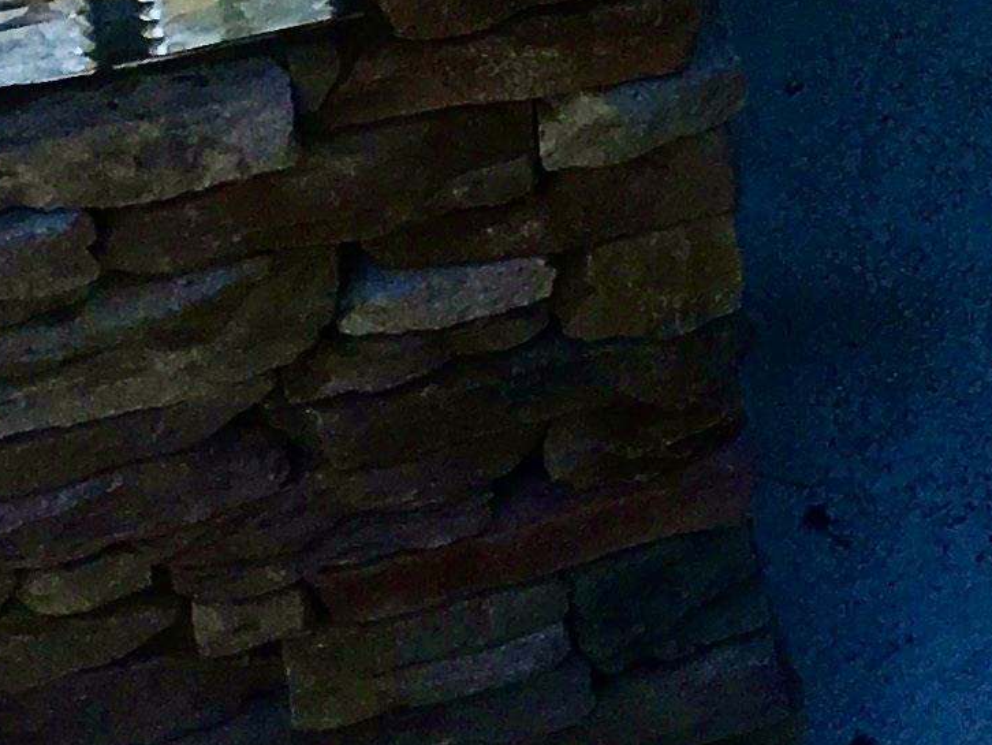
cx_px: 1362
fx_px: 4615
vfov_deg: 8.4
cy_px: -1069
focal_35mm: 161
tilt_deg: -27.4
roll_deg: -0.7
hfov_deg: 11.9
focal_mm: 4.15
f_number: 2.2
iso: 25
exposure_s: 1/874
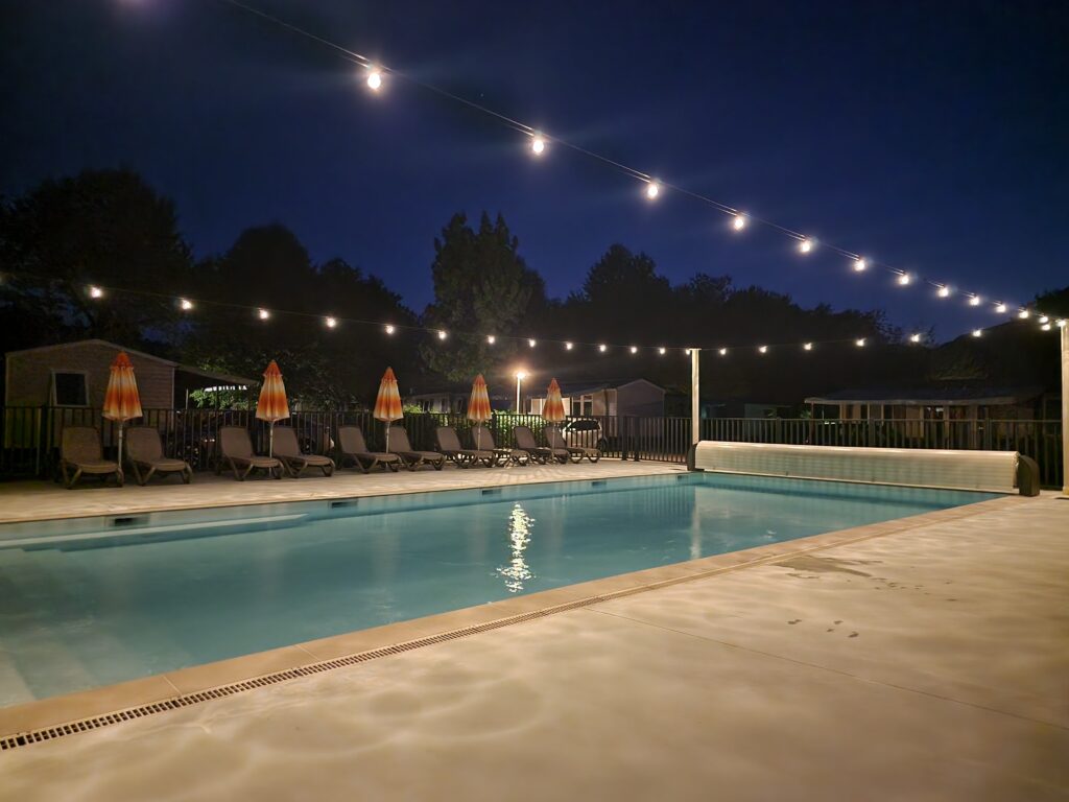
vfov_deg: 58.9
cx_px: 534
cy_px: 401
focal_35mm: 23
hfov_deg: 73.9
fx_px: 710
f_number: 1.8
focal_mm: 6.4
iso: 1250
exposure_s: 1/11
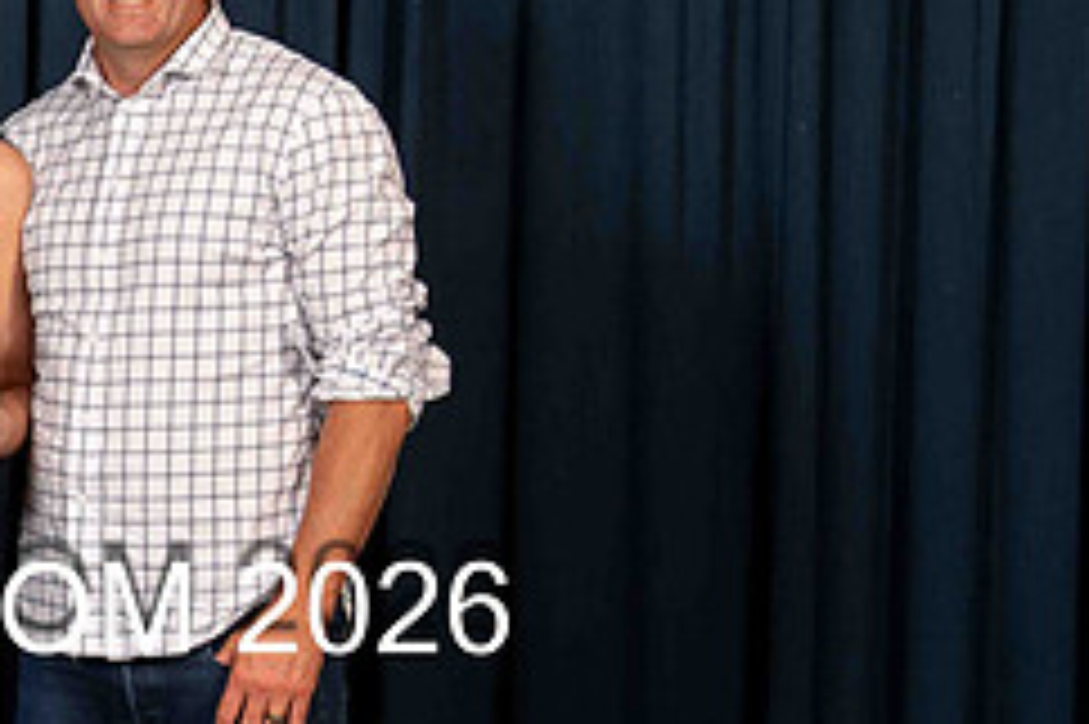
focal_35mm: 121
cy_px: 434
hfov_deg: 16.2
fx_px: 3658
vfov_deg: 11.3
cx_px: -244
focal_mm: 42
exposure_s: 1/200
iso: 200
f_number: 5.6
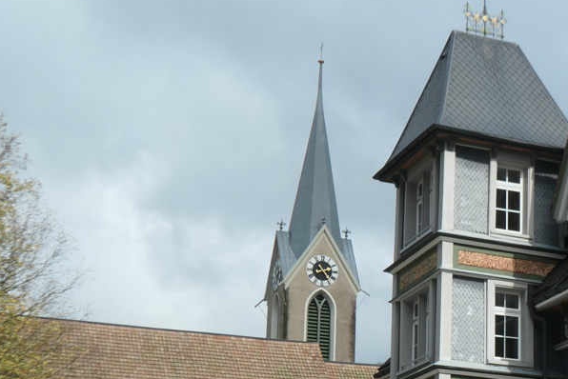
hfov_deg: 23.5
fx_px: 1310
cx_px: 566
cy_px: 355
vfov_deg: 16.2
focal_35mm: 83
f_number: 5
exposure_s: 1/1000
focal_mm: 12
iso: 200
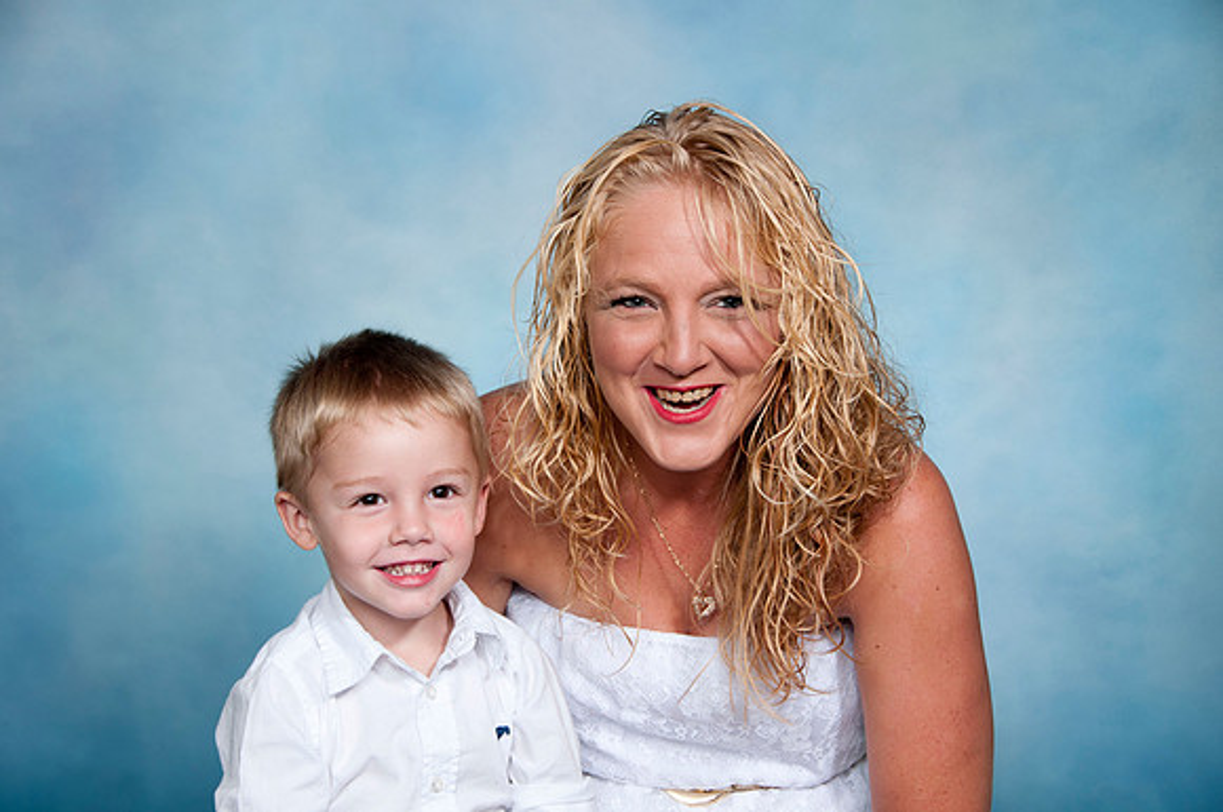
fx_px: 2646
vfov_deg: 17.4
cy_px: 406
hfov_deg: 26.0
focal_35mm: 78
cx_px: 612
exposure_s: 1/60
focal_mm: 52
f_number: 7.1
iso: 100
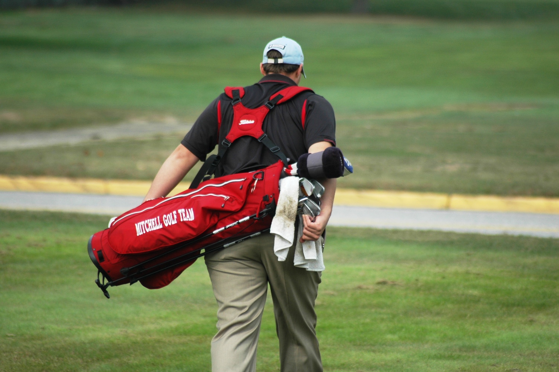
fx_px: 6283
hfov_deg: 5.1
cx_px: 280
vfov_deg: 3.4
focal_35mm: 405
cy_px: 186
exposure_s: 1/500
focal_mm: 270
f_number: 5.6
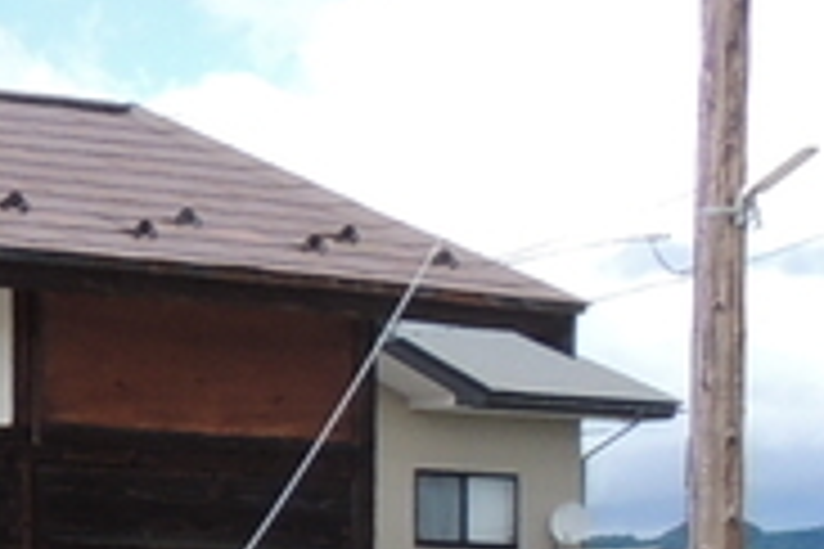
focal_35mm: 205
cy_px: 594
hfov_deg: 8.8
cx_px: -1355
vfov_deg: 6.7
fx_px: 4692
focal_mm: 5.3
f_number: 4.4
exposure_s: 1/400
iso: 100
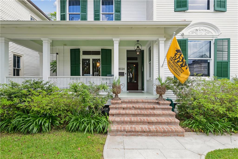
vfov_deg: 73.7
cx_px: 119
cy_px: 80
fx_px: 106
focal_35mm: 16
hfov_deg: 96.8
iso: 400
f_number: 11
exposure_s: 1/80
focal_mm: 16
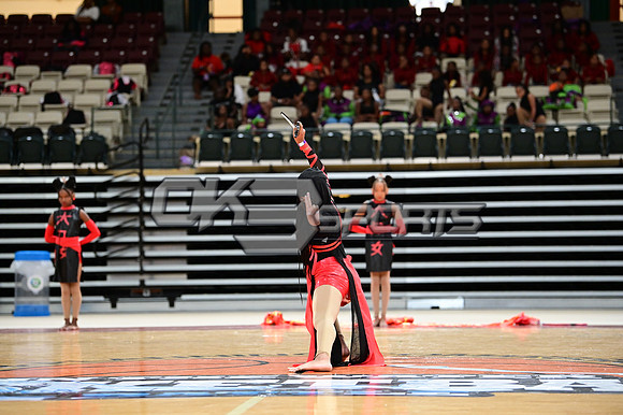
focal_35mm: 110
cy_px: 208
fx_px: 1902
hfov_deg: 18.6
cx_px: 312
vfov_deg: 12.4
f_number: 3.2
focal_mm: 110
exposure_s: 1/1000
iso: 6400
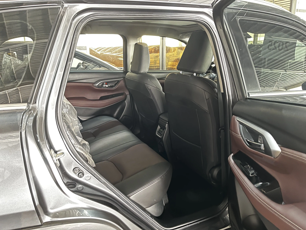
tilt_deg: -16.4
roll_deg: +1.2
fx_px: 230
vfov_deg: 53.1
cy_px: 115
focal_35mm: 26
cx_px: 153
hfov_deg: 67.3
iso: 1000
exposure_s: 1/20
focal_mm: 5.1
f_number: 1.6
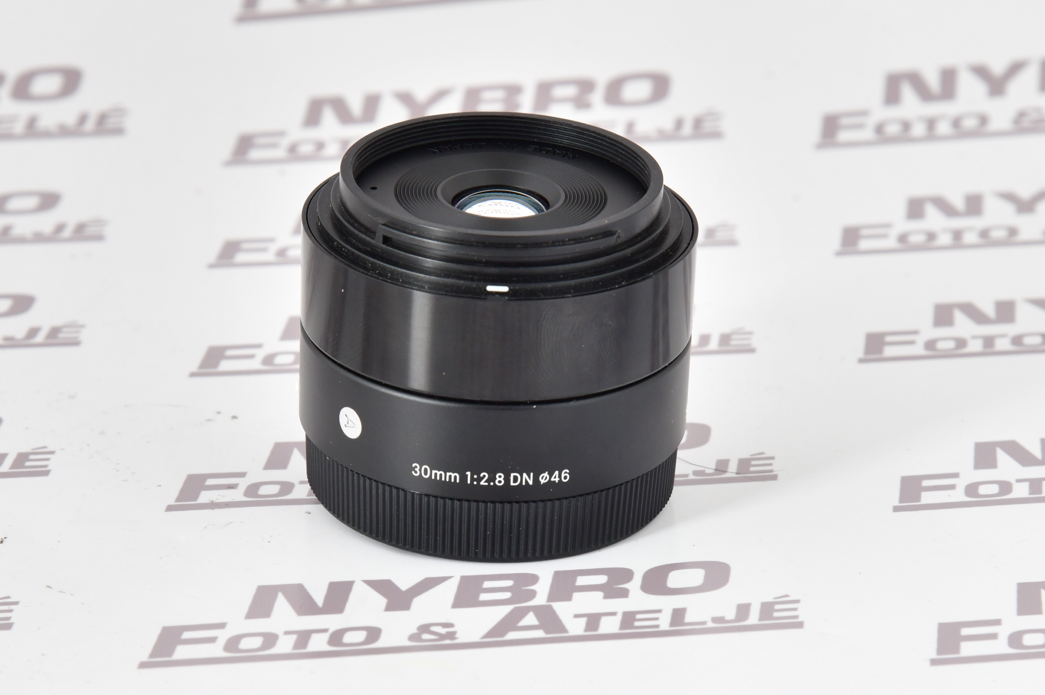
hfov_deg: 19.5
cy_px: 348
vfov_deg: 13.0
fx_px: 3046
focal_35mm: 105
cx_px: 522
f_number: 11
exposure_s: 1/60
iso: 800
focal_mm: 105
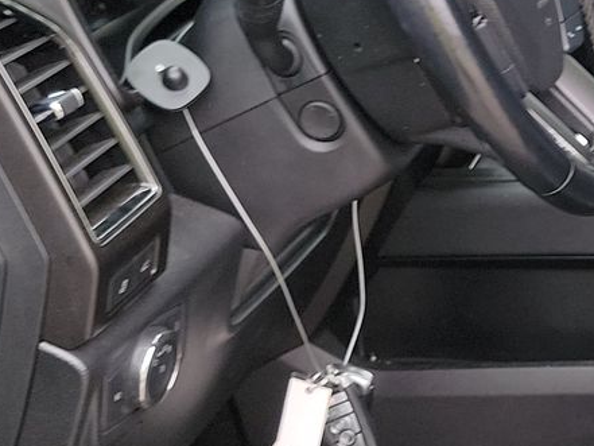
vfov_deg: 17.0
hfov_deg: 21.1
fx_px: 1493
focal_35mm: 87
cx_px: 692
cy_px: 164
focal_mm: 6.7
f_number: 1.8
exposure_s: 1/59
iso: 88
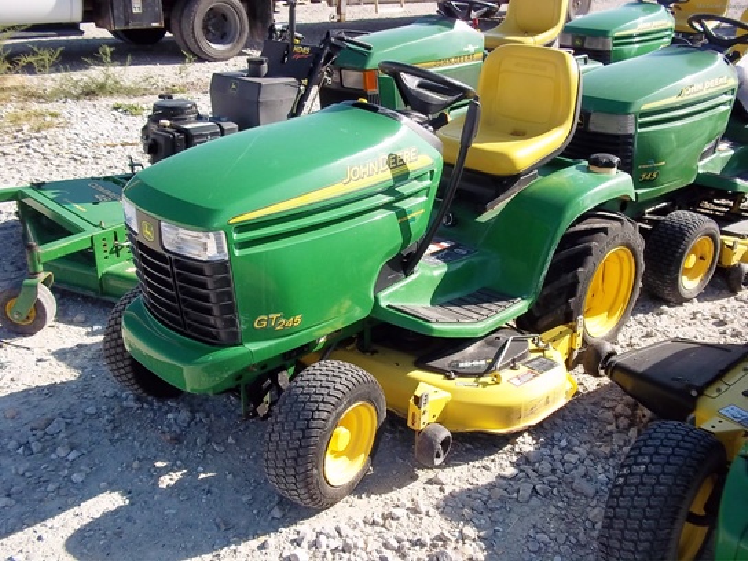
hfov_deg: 51.4
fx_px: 778
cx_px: 374
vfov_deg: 39.7
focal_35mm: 36
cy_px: 280
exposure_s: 1/100
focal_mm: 6.5
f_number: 8
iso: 80
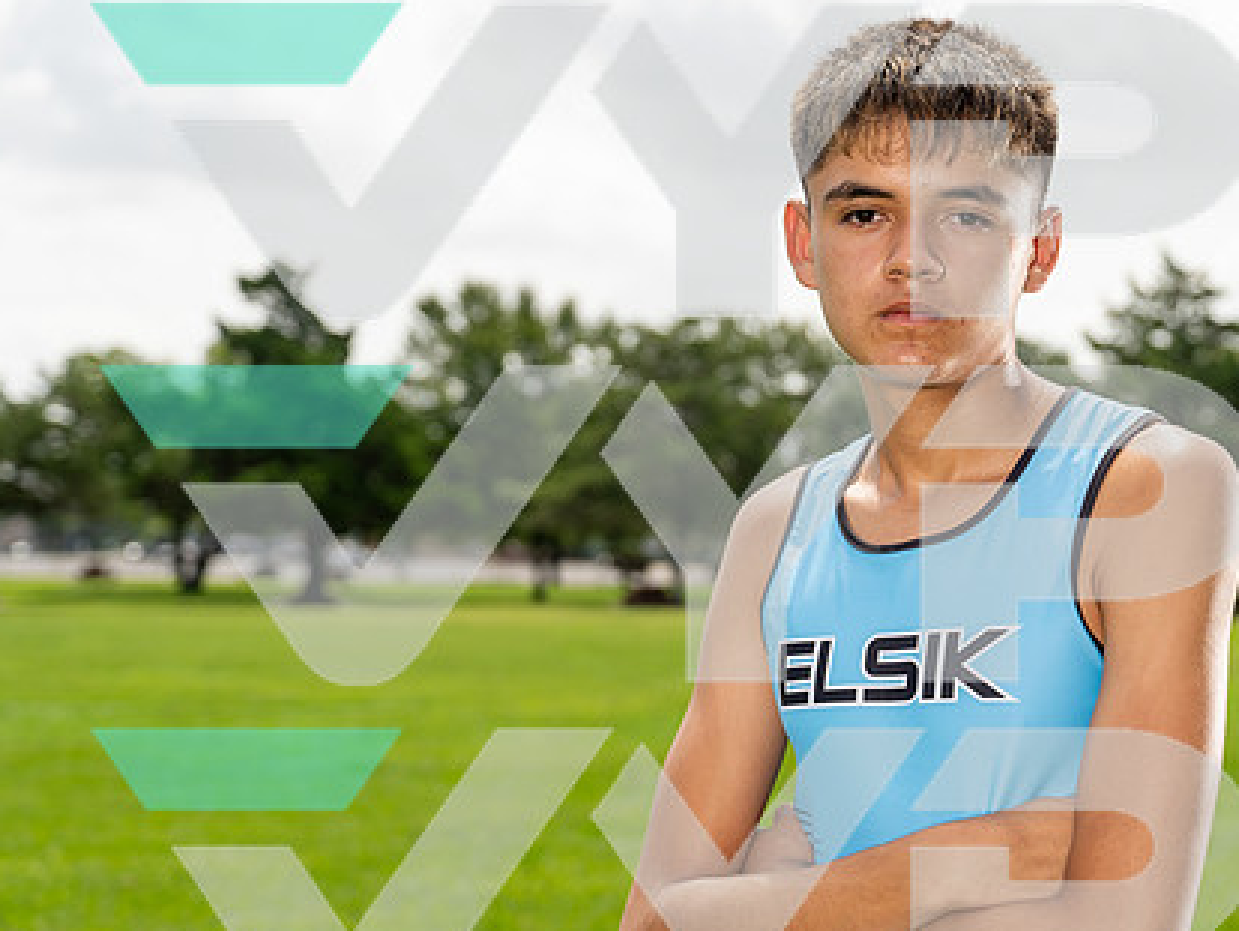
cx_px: 862
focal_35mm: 70
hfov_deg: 27.5
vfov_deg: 21.0
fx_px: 2507
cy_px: 525
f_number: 4
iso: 250
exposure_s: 1/1600
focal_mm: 52
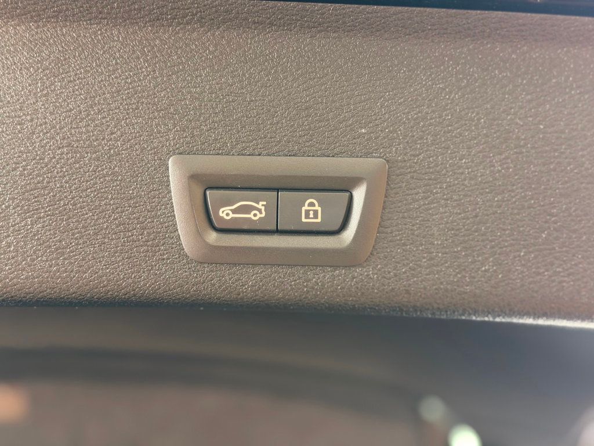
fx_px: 824
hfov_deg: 39.7
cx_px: 297
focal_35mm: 48
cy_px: 223
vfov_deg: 30.3
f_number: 1.78
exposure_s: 1/40
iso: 400
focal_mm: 6.76
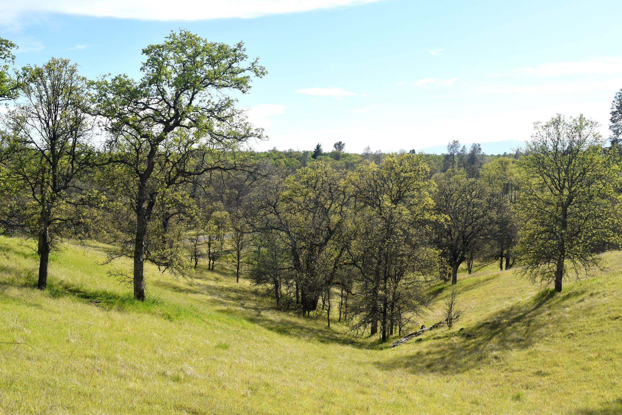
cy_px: 208
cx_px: 311
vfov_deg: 33.0
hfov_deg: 47.9
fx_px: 700
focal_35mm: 40
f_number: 10
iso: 200
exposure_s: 1/400
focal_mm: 27
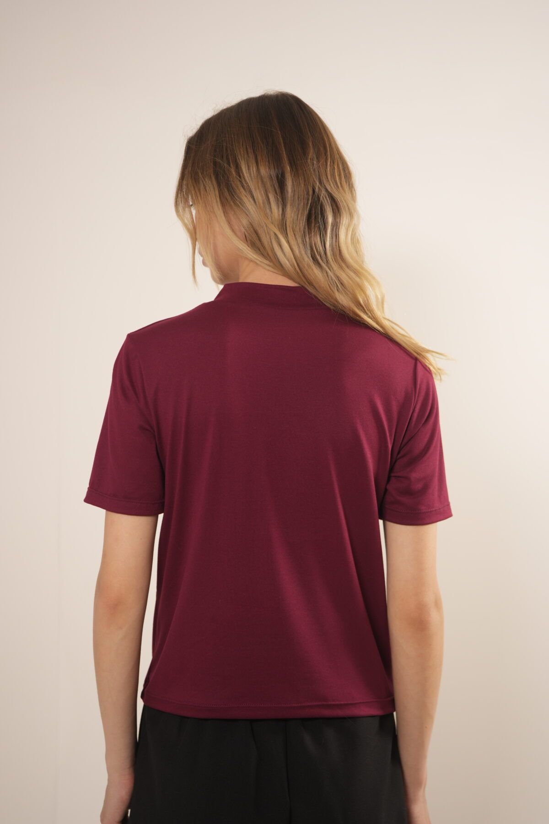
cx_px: 274
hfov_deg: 27.0
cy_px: 412
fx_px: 1144
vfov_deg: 39.6
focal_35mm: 50
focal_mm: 50
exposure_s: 1/100
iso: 640
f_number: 3.2
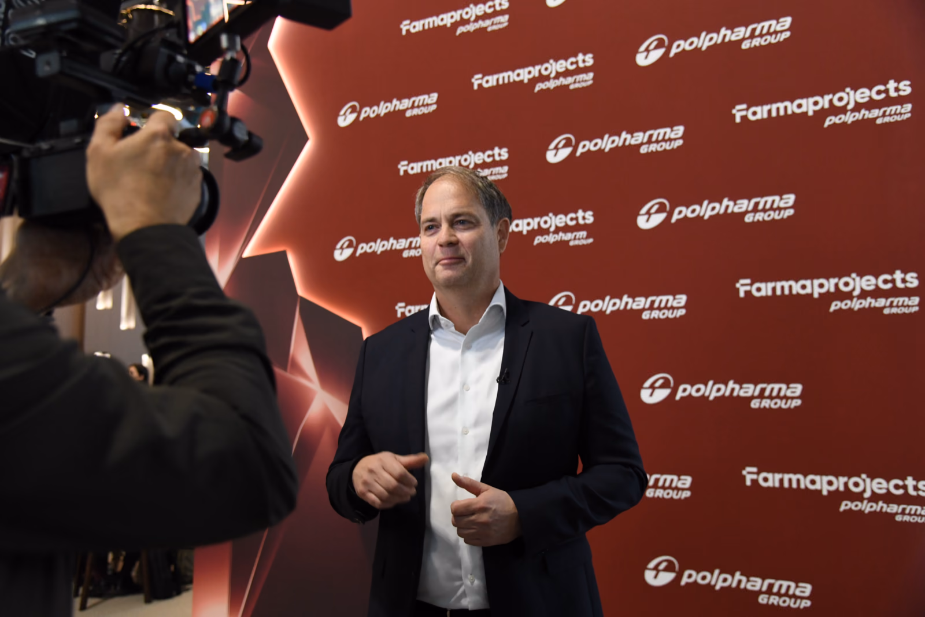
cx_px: 462
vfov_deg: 38.9
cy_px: 308
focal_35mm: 34
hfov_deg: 55.8
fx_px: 873
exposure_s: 1/160
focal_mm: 34
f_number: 4
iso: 2000
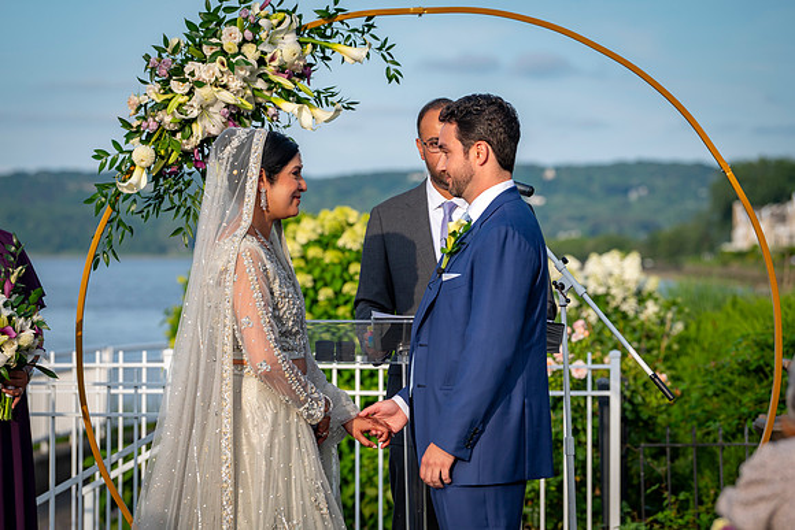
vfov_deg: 10.5
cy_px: 250
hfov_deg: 15.6
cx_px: 394
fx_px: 2892
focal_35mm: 131
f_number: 4.5
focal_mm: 122
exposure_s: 1/1000
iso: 160
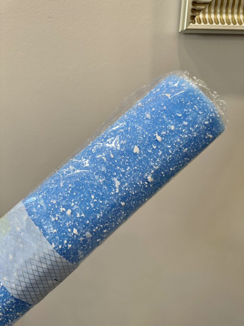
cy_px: 163
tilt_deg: -24.8
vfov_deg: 71.6
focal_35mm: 24
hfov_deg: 56.8
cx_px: 122
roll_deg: -0.4
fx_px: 226
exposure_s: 1/140
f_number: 1.78
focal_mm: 6.76
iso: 80
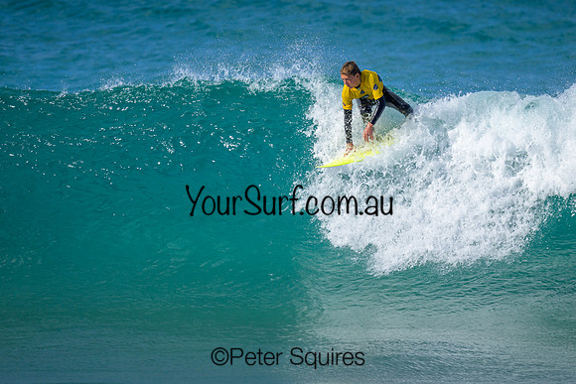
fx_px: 15435
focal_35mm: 964
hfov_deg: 2.1
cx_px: 347
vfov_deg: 1.4
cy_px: 153
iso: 250
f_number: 6.3
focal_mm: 800
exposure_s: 1/2000
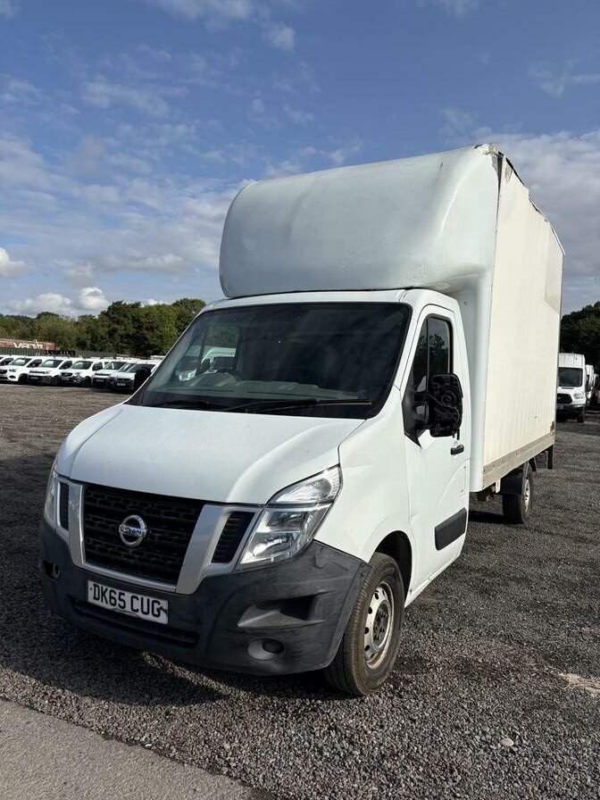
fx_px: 601
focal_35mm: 26
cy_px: 400
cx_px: 300
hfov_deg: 53.1
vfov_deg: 67.3
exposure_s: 1/5814
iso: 50
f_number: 1.6
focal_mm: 5.96
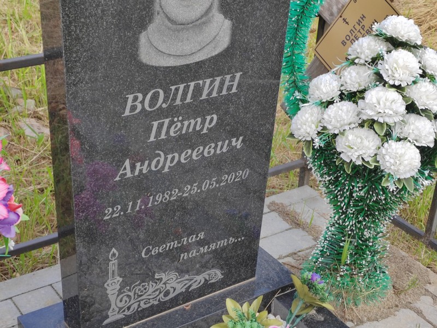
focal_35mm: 64
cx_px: 218
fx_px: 808
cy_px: 164
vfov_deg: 22.9
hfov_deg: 30.3
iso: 100
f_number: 1.9
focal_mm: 5.52
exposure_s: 1/320
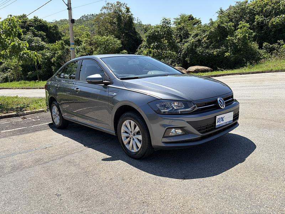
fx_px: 214
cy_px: 107
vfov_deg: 53.1
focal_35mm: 26
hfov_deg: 67.3
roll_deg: -2.9
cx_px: 142
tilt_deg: -17.1
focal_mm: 5.96
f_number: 1.6
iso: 50
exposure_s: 1/2075
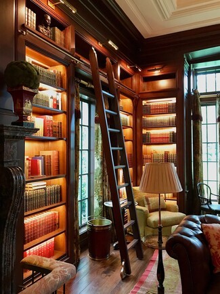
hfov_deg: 49.7
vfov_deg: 63.5
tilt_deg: +2.2
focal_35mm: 28
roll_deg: -0.7
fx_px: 238
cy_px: 147
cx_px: 110
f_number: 1.8
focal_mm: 3.99
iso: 100
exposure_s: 1/11
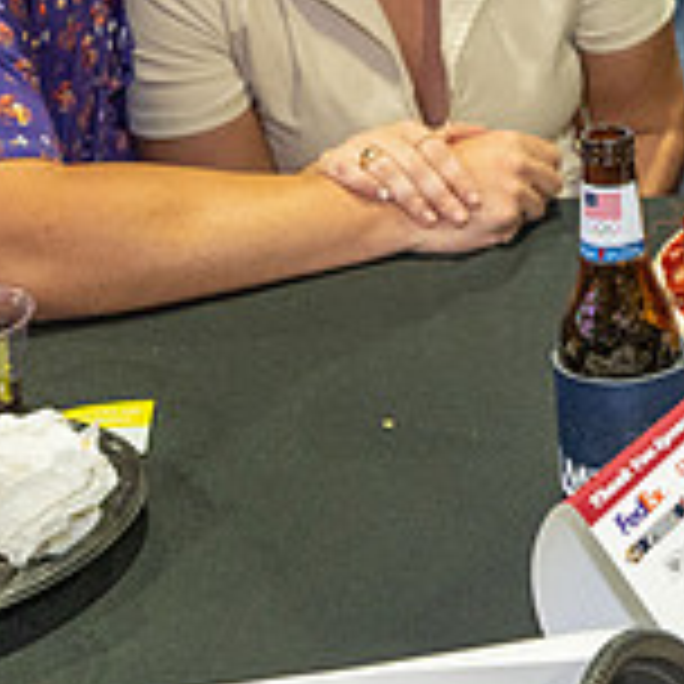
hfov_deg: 21.3
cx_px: 801
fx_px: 1699
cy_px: 110
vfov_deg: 22.4
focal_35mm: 76
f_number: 4
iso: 1800
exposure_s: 1/100
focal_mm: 23.5
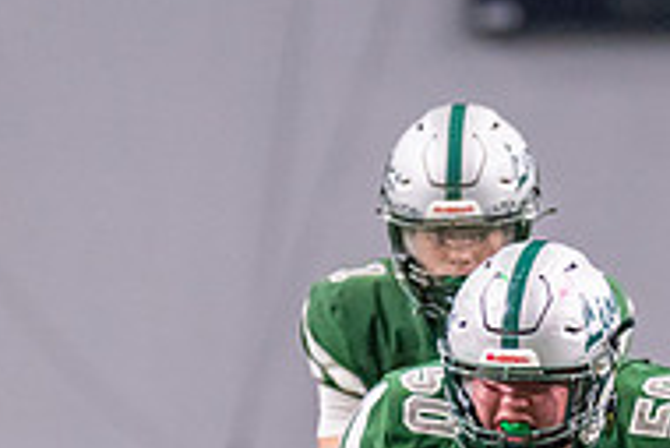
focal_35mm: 1158
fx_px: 21567
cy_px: 717
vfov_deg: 1.2
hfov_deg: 1.8
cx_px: 523
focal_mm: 200
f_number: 2.8
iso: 2500
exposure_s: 1/1000
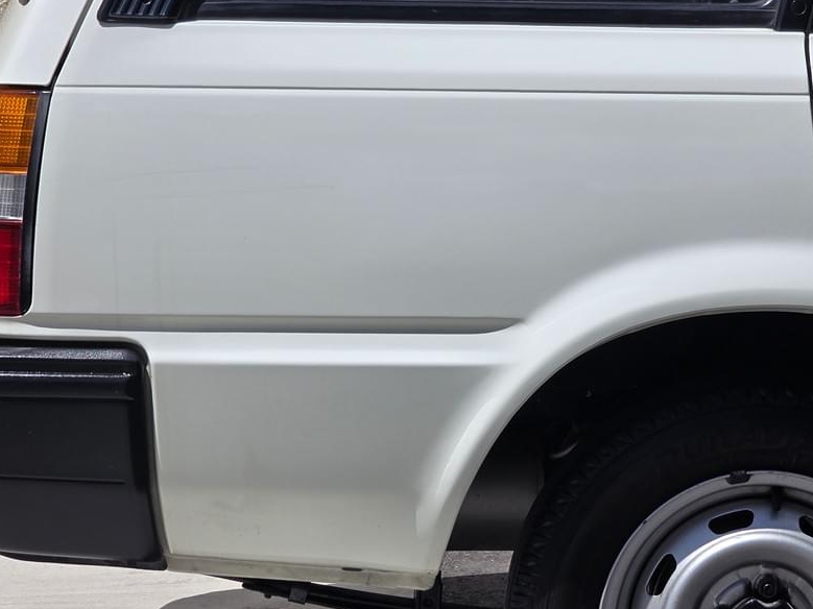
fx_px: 4438
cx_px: 561
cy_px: 394
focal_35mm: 189
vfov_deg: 7.9
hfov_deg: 10.5
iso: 64
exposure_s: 1/2140
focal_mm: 18.6
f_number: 3.4
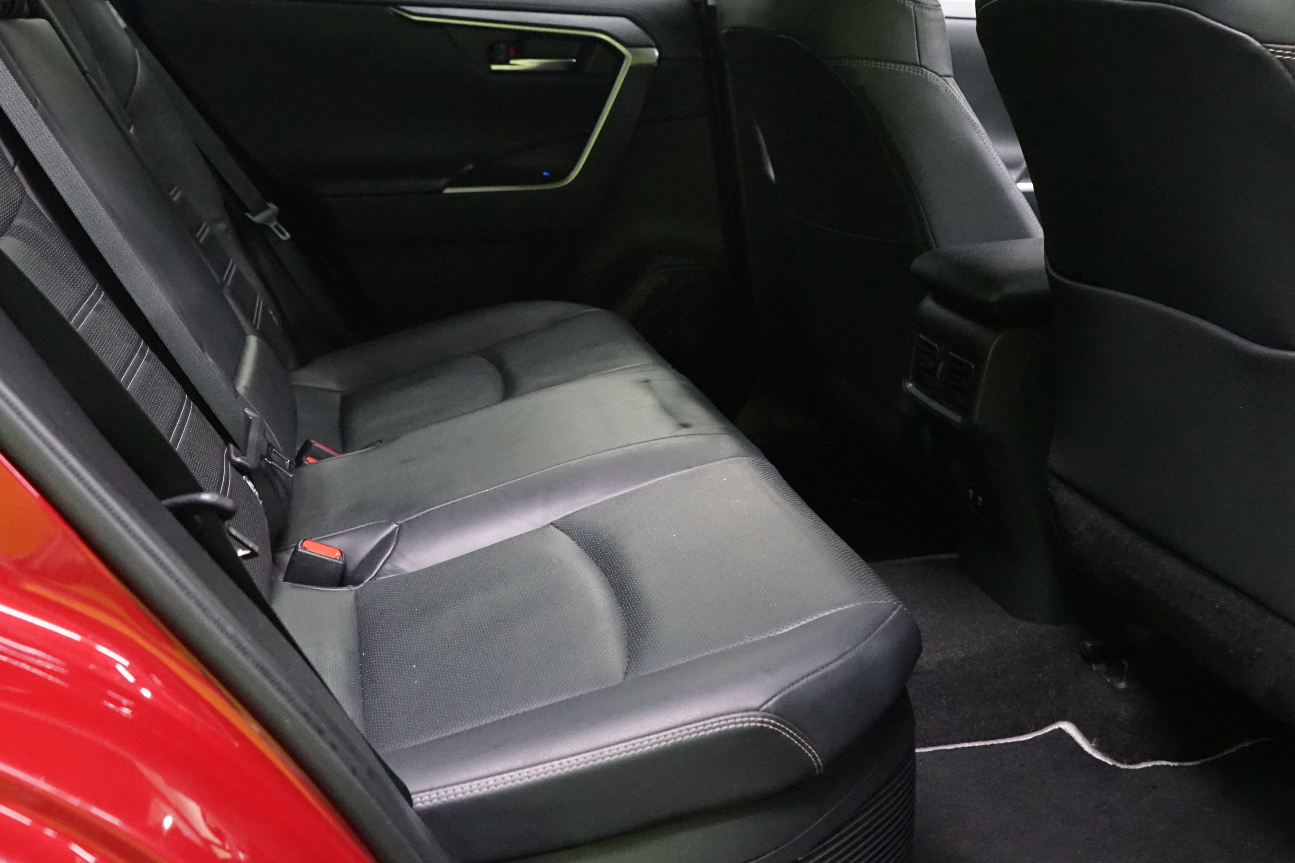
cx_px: 532
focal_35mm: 39
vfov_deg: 34.1
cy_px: 337
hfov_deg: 49.3
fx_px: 1403
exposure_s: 1/50
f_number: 5
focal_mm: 28
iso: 6400
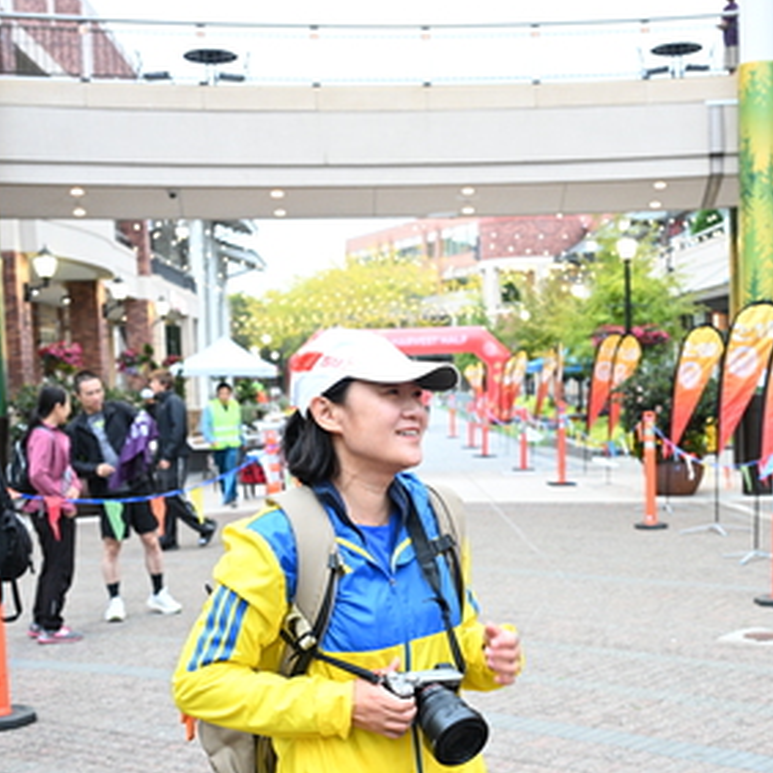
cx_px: 524
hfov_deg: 31.9
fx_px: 1339
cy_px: 487
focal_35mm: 53
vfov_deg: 32.0
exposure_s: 1/160
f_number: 4
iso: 3200
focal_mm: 32
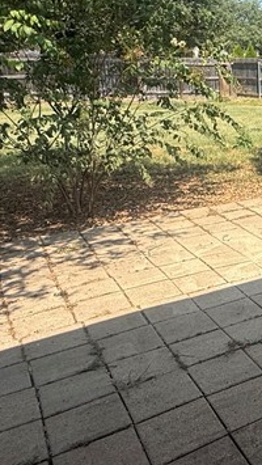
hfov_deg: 22.2
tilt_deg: -7.5
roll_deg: +0.1
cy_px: 139
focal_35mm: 44
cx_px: 398
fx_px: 543
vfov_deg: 45.4
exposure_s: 1/1211
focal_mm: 2.22
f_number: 2.2
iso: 50
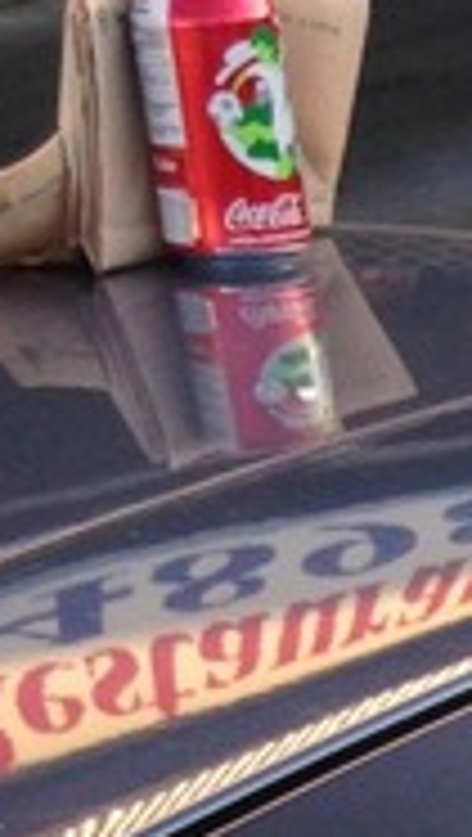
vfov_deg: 9.7
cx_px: 1659
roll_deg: +3.0
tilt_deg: -33.2
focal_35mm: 198
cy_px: 1926
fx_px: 4394
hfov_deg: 5.6
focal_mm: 4.12
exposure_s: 1/128
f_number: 2.4
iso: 50
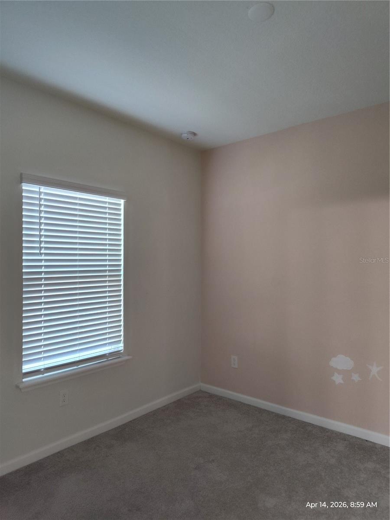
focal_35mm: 23
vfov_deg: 73.9
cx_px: 195
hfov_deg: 58.9
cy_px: 260
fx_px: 346
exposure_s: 1/120
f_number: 1.8
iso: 925
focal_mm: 5.56
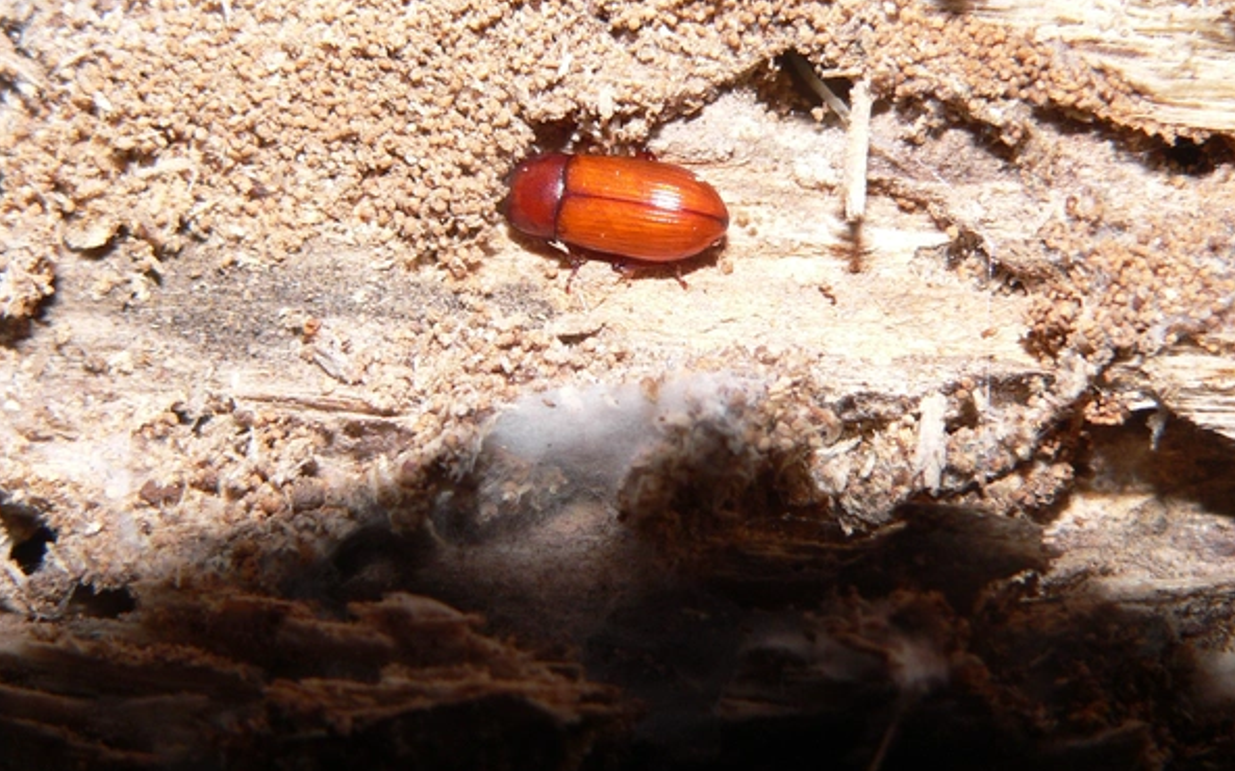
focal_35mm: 95
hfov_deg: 21.9
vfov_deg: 13.7
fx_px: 3196
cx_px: 637
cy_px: 298
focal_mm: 13.8
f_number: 4
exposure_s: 1/60
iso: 100
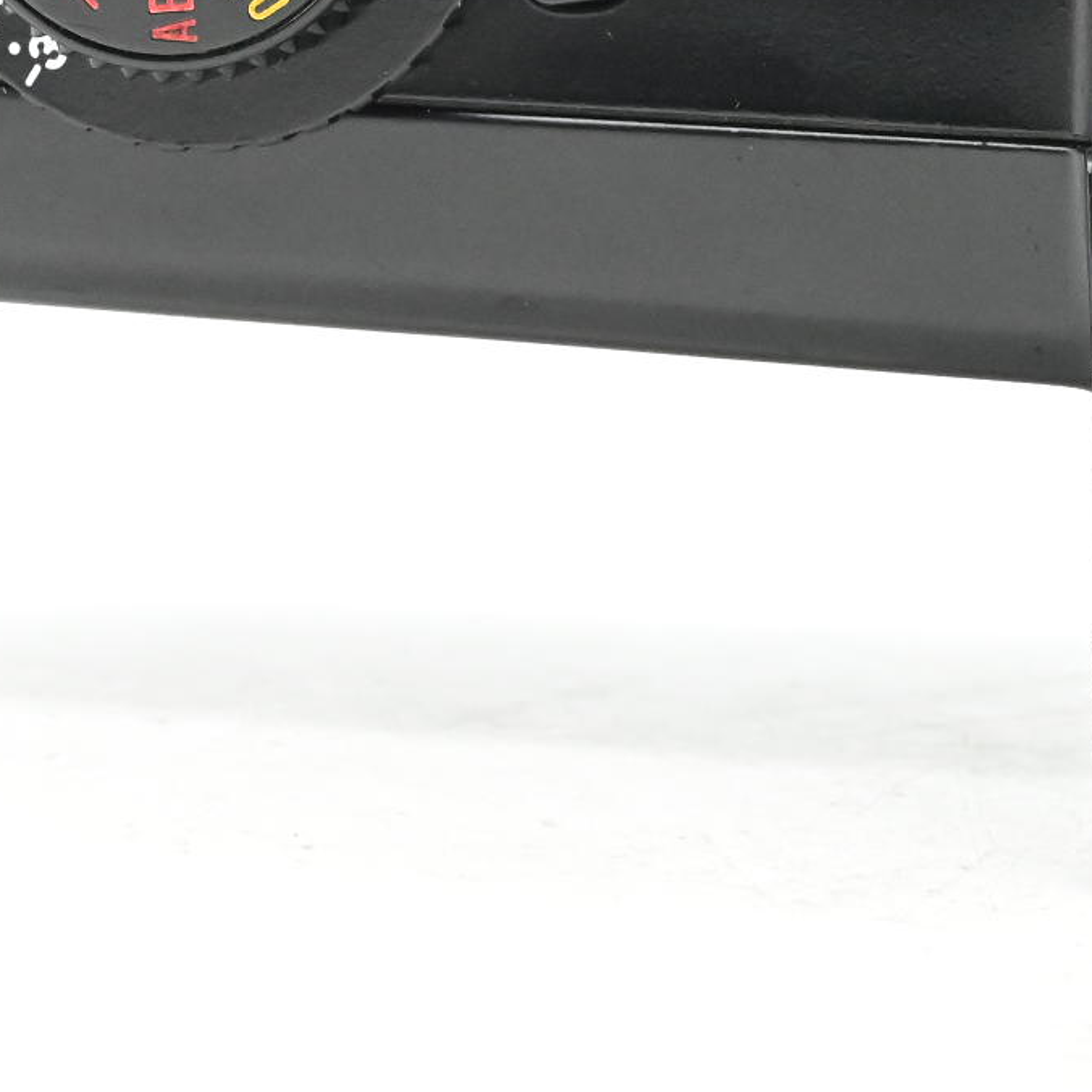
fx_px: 6781
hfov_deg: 9.1
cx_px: 1128
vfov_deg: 9.1
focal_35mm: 190
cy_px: -74
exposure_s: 1/200
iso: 6400
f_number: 13
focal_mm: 50
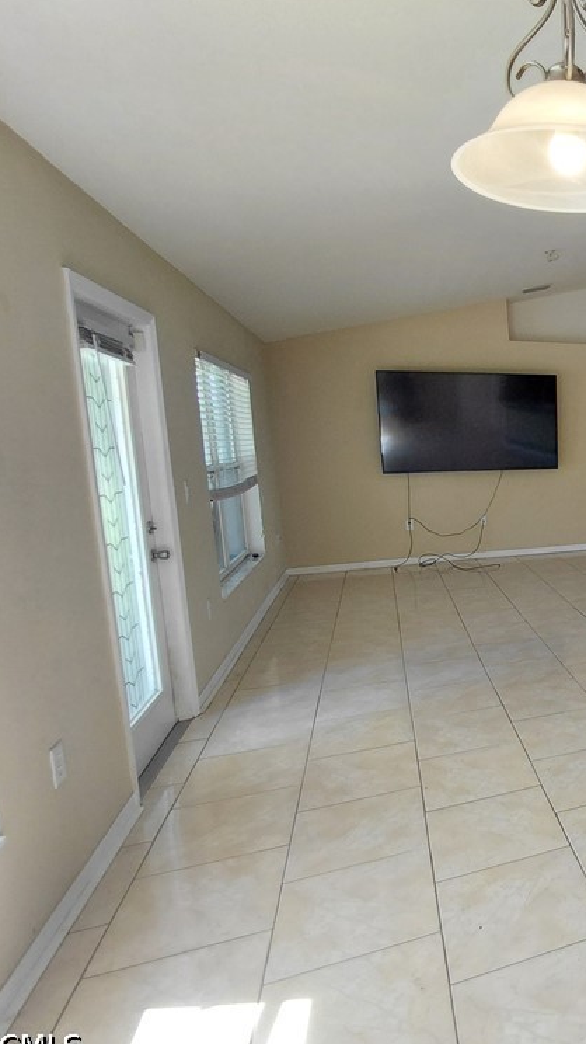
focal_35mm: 24
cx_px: 667
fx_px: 664
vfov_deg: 76.3
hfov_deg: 38.2
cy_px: 530
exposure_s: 1/60
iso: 100
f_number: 2.2
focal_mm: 1.64
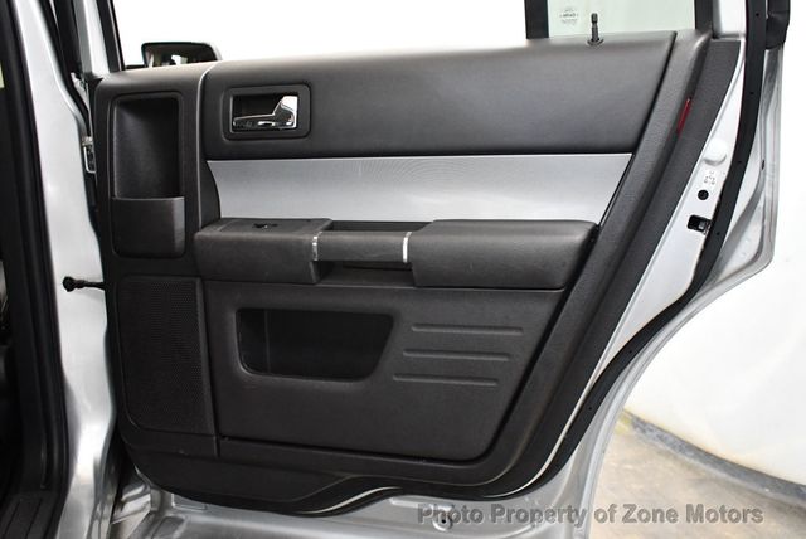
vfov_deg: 36.9
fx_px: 807
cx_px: 403
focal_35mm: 36
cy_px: 270
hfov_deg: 53.1
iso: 3200
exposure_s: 1/100
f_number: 3.5
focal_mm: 18
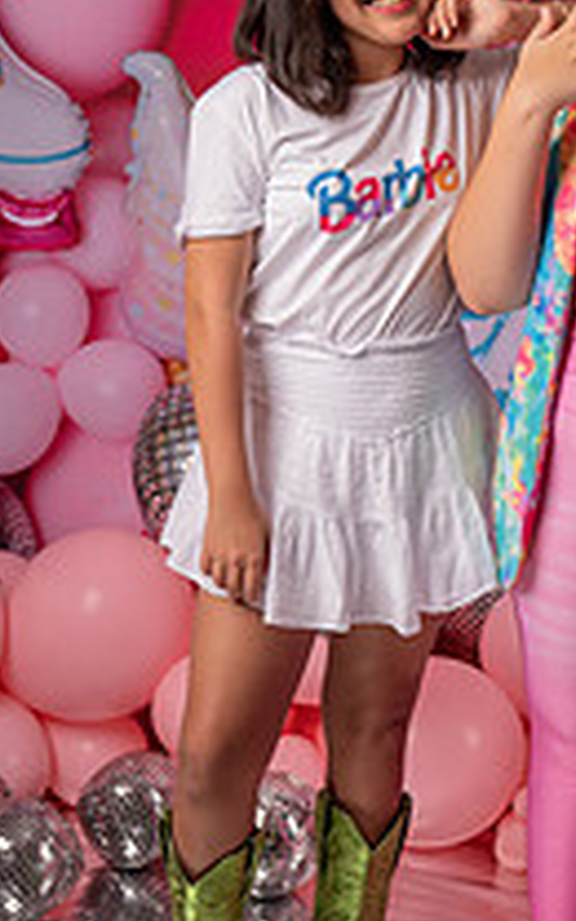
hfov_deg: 14.6
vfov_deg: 23.5
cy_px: 412
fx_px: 2210
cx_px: 554
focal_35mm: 88
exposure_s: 1/160
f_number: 5
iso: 125
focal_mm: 40
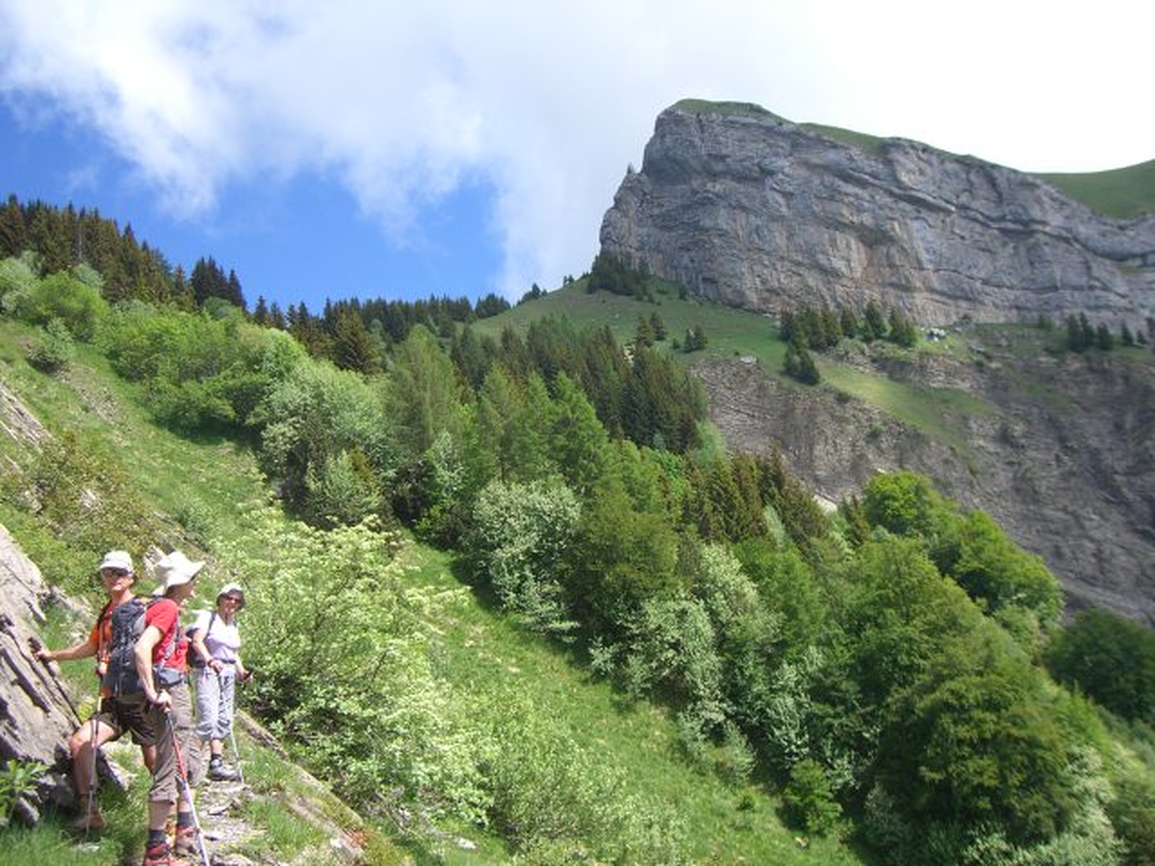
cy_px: 433
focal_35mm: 38
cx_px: 578
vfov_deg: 37.7
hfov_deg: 49.0
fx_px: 1268
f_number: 4.3
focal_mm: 6.2
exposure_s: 1/320
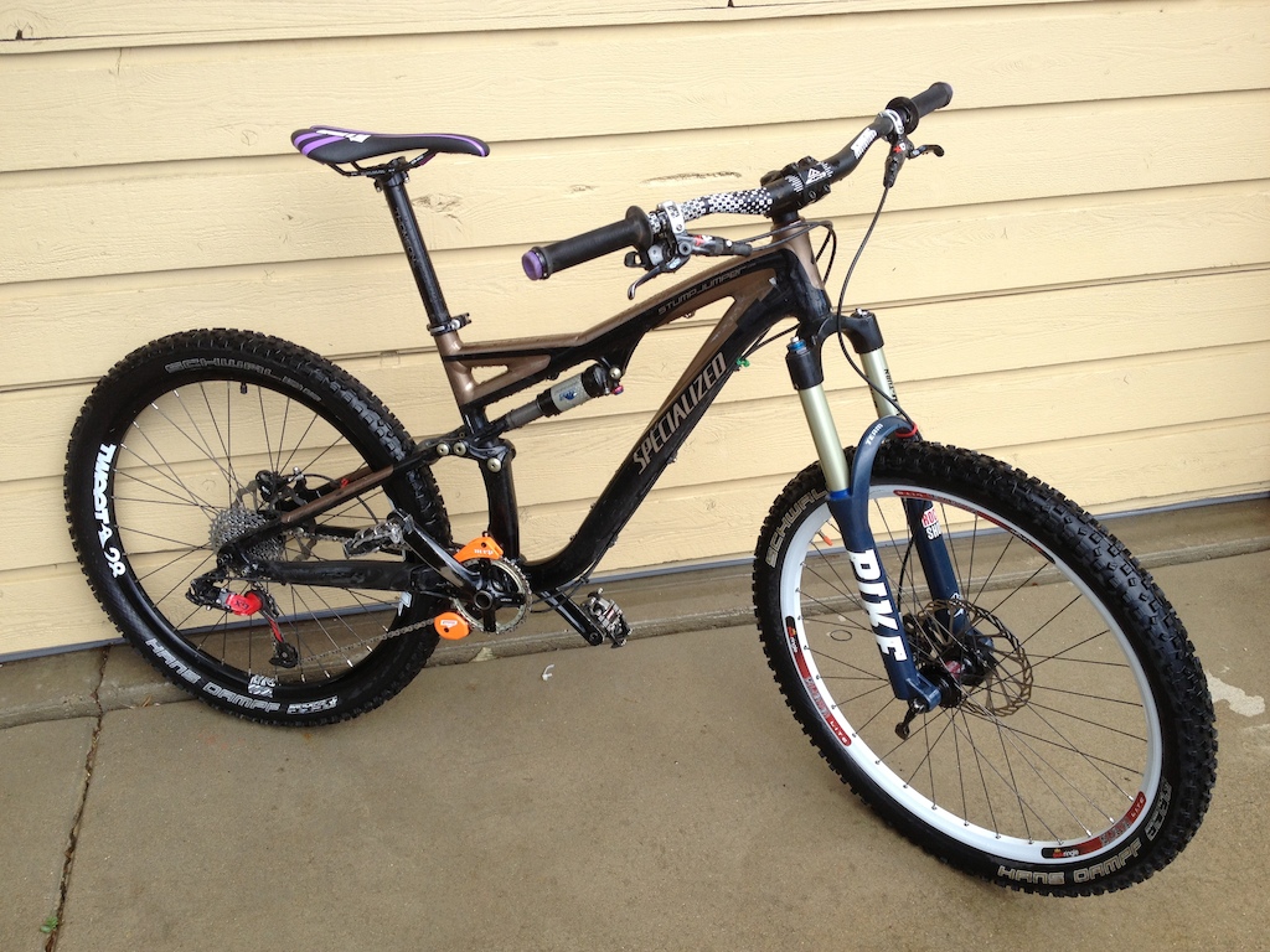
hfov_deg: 52.6
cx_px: 635
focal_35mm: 35
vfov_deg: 40.7
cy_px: 476
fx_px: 1284
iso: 50
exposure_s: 1/171
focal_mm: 4.28
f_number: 2.4
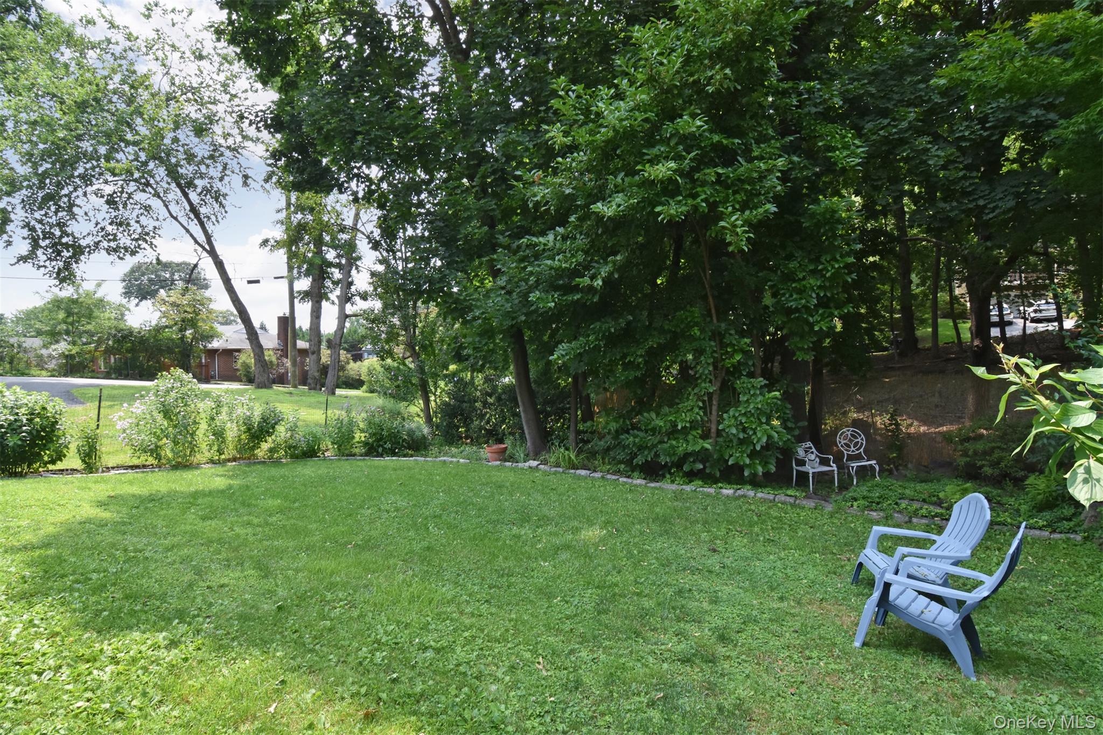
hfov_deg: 95.0
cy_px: 368
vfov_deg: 72.0
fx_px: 505
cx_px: 552
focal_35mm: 16
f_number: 14
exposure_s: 1/125
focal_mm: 11
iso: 640
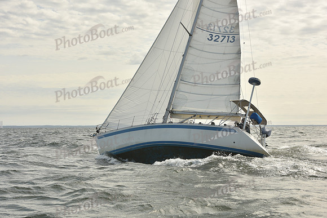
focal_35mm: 70
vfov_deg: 19.5
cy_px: 109
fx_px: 636
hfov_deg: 28.8
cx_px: 164
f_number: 9
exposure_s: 1/800
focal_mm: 70
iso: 250
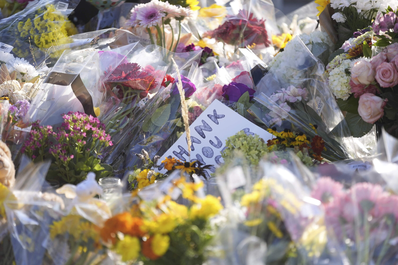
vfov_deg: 6.9
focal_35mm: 200
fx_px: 2211
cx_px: 199
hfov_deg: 10.3
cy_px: 132
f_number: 2.8
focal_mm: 200
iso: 400
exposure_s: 1/2500
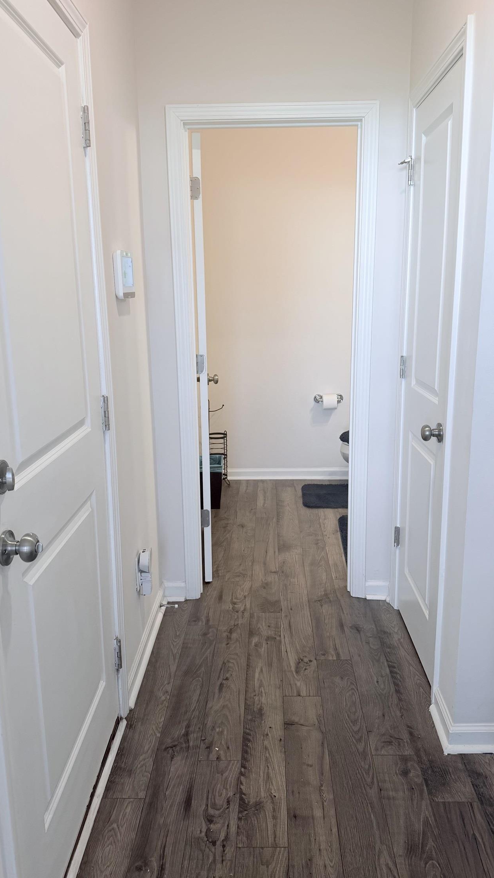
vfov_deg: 69.8
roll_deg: +0.5
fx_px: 629
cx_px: 257
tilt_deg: -11.6
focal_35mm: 27
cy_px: 427
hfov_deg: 42.9
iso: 100
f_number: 1.78
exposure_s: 1/120
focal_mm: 6.76
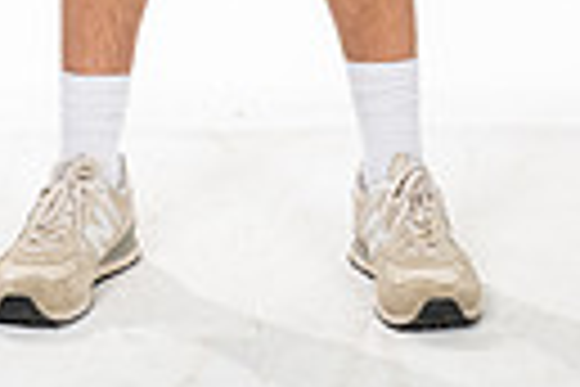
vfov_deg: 6.4
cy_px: -562
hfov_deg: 10.1
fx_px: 3270
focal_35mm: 203
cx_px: 229
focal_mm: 58
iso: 800
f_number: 7.1
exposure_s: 1/320
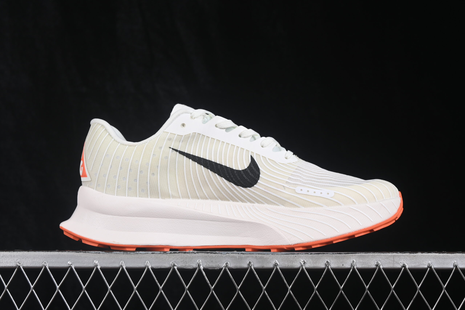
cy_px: 155
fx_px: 969
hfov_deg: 27.0
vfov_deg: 18.2
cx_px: 232
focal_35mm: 75
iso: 160
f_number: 8
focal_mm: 50
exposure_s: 1/80
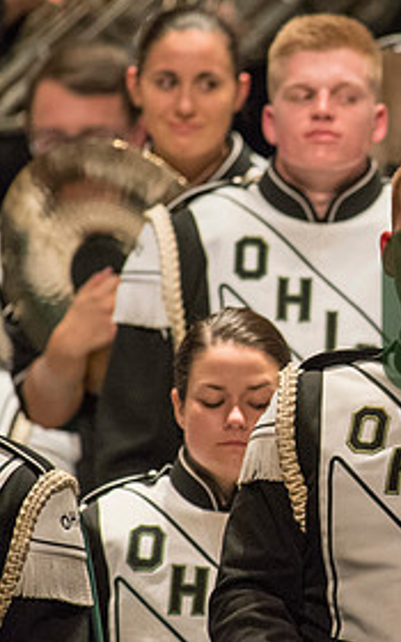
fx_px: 22137
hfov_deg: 1.0
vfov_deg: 1.7
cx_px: 555
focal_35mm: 1266
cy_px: 334
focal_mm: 600
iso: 4000
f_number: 5.6
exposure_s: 1/320
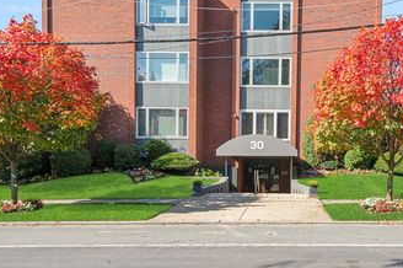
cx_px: 192
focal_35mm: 30
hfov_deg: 62.3
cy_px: 69
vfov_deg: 42.6
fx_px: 333
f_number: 14
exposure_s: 1/200
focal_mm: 13
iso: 400
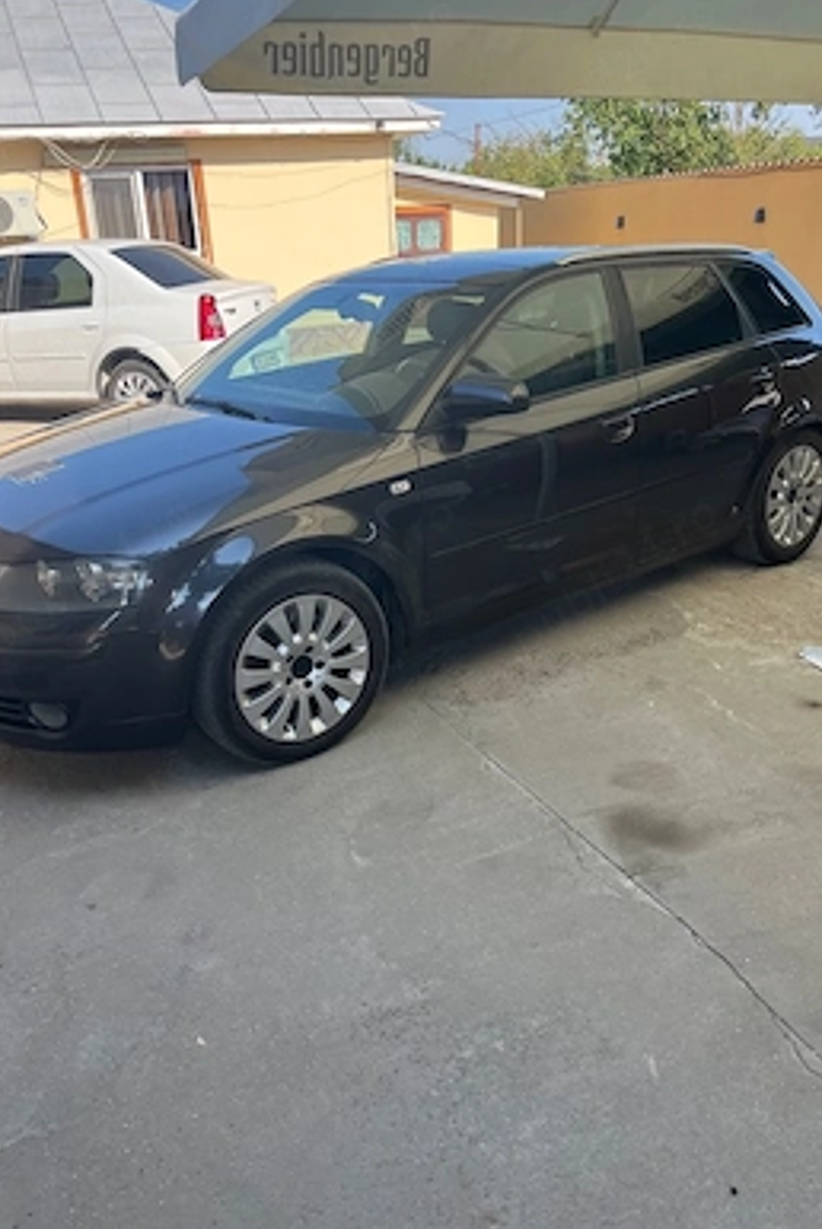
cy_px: 608
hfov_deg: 46.4
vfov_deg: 65.4
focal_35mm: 28
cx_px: 386
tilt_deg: -21.3
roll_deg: +4.0
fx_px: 957
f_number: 1.6
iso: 50
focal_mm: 5.1
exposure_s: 1/951
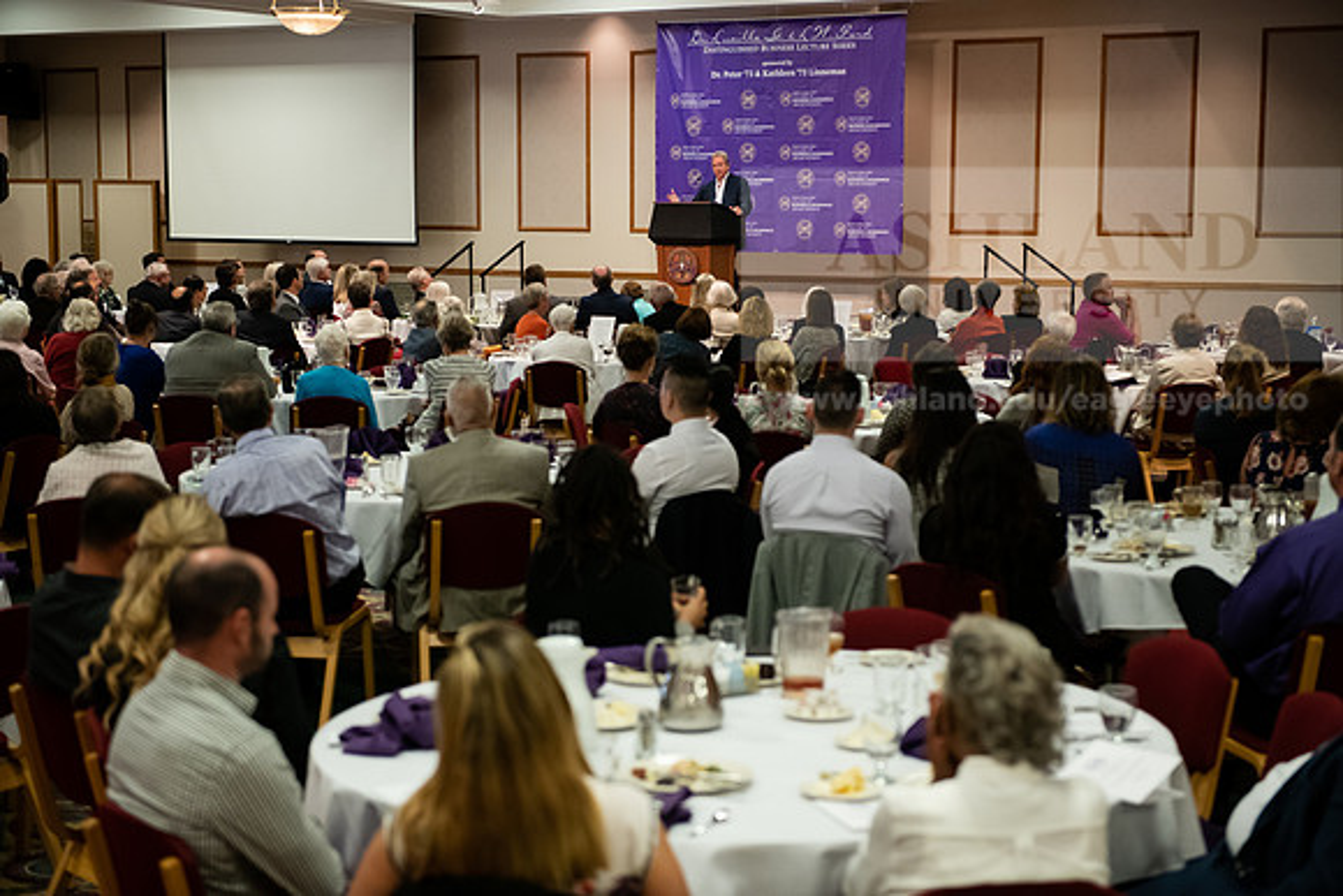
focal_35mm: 66
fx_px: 2463
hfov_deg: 30.5
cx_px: 672
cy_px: 448
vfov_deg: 20.6
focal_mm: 66
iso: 2000
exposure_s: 1/200
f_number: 3.2
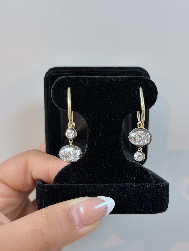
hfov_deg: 30.3
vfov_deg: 39.7
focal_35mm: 48
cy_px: 126
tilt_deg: -7.9
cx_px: 94
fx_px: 349
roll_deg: +1.6
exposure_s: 1/120
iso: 125
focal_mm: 6.76
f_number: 1.78
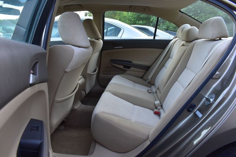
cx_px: 118
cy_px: 78
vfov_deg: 47.9
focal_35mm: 27
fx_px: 177
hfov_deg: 67.4
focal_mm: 18
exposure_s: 1/50
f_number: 7.1
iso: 400
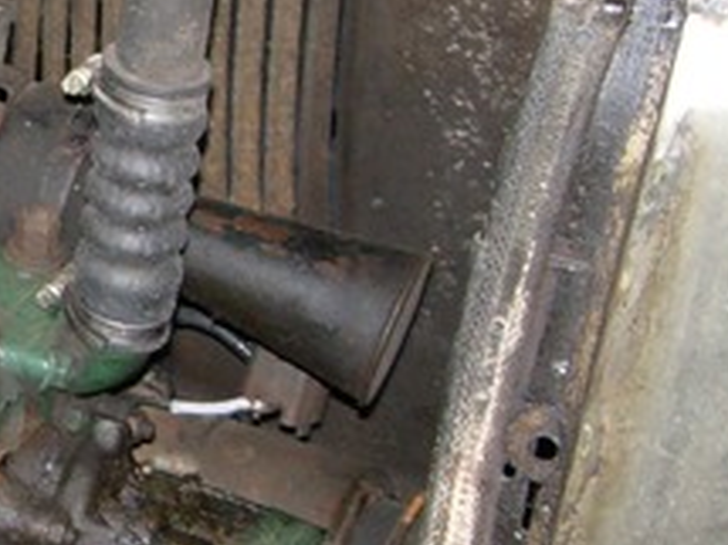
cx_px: -481
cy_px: 289
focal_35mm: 129
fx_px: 2711
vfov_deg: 11.5
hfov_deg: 14.0
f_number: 2.6
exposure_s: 1/40
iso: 100
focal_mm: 5.8
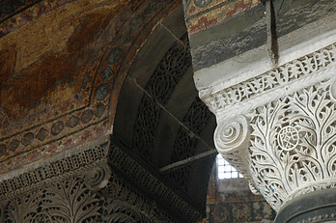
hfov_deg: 11.7
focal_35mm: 175
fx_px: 1631
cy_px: 172
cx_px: 248
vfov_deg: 7.8
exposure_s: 1/25
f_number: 4.5
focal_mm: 70
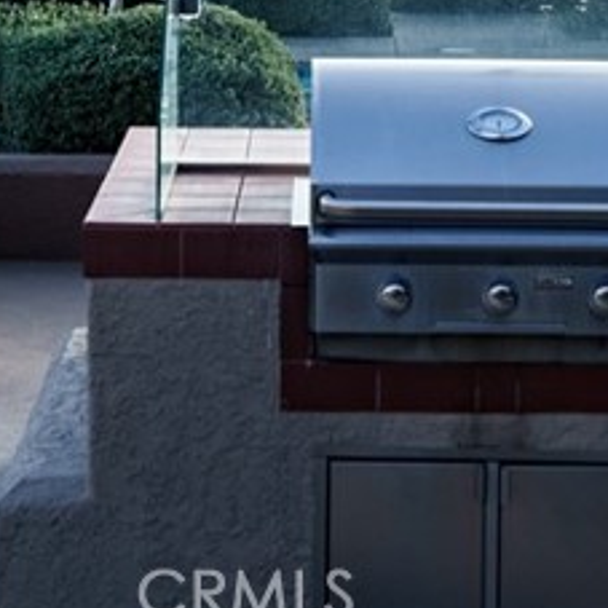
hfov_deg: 13.0
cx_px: 329
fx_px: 2663
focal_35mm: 134
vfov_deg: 12.4
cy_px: -281
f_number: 8
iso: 400
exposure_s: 1/1000
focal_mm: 35
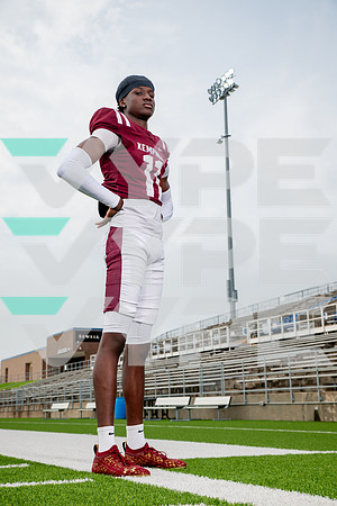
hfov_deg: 28.1
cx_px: 168
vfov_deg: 41.1
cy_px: 253
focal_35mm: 48
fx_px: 674
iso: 125
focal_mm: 48
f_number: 7.1
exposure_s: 1/320
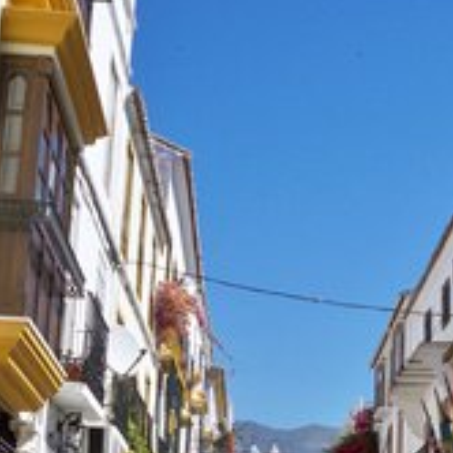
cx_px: 398
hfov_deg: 20.7
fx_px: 1214
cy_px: 404
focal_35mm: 82
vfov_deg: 20.7
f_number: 4.7
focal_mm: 6.3
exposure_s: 1/640
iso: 80
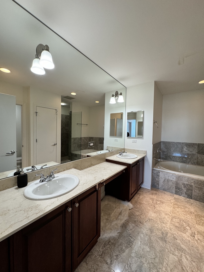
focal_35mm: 14
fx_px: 110
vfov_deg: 102.1
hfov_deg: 85.7
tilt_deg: -2.6
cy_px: 136
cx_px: 102
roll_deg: -1.0
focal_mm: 2.22
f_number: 2.2
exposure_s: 1/120
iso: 160
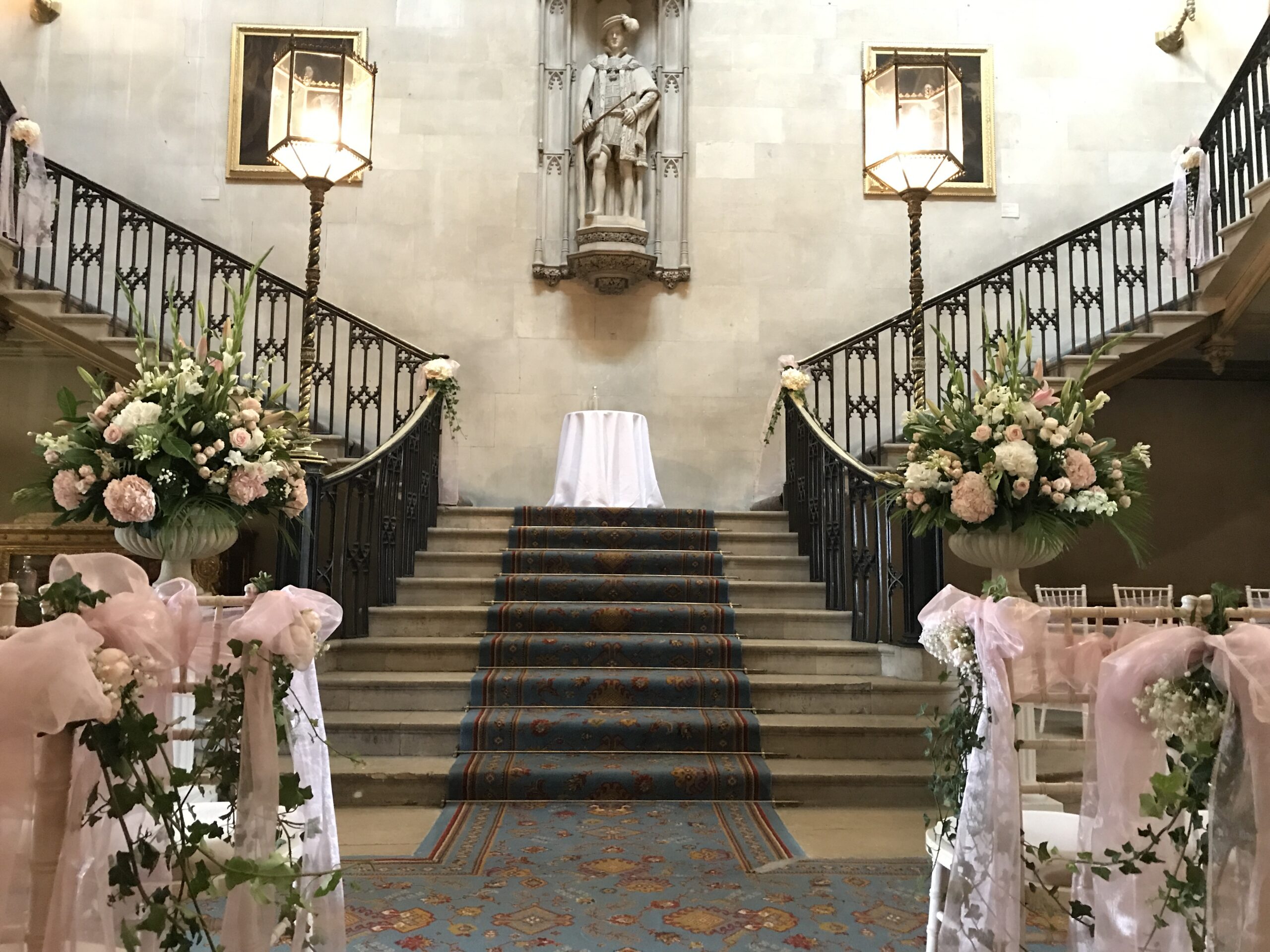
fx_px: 1027
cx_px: 635
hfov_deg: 63.4
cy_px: 476
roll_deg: +0.4
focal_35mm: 28
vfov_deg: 49.7
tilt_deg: +6.3
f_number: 1.8
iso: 100
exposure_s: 1/5
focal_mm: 3.99
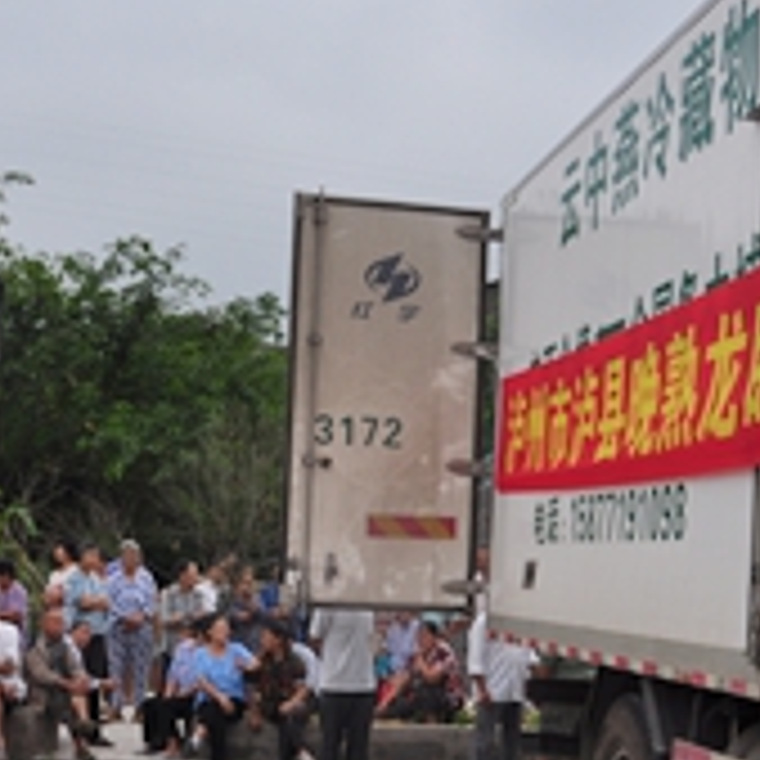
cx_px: 270
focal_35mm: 68
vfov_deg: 25.2
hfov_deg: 25.3
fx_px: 1689
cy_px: 531
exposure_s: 1/250
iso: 200
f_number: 8
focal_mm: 18
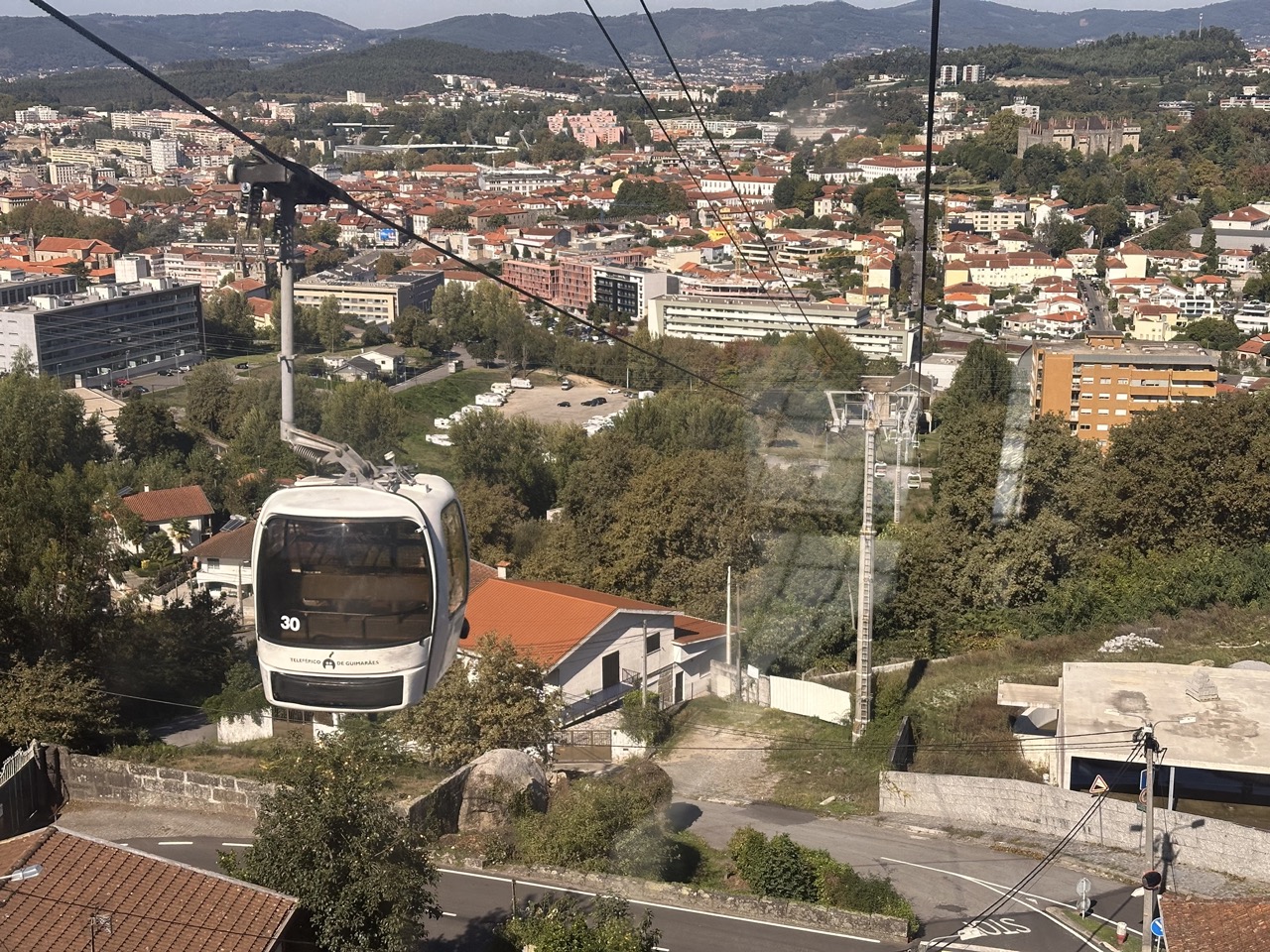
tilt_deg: -14.7
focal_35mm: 48
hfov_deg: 39.7
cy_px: 476
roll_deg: +0.4
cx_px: 635
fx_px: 1761
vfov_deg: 30.3
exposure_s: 1/3472
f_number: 1.78
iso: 64
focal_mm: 6.86
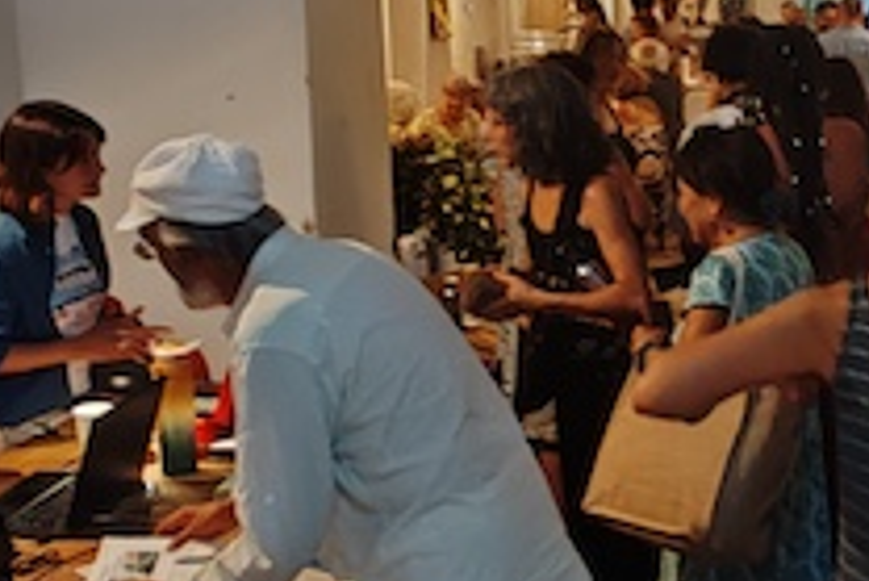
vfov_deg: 22.7
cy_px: 274
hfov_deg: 32.6
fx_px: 1449
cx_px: 677
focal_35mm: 60
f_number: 2.2
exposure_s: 1/20
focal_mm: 1.96
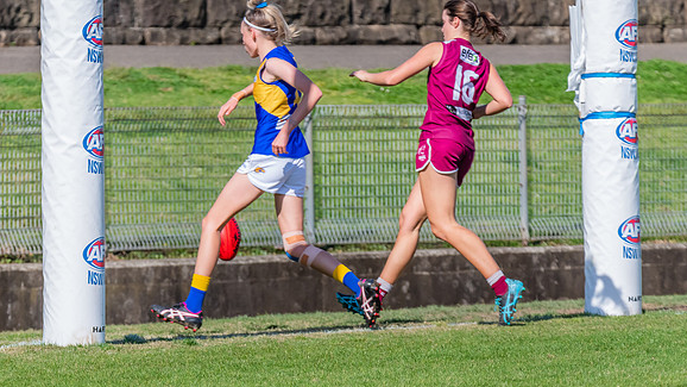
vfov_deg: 2.1
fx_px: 10637
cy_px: 246
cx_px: 212
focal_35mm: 584
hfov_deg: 3.7
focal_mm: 400
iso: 800
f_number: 10
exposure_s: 1/1600
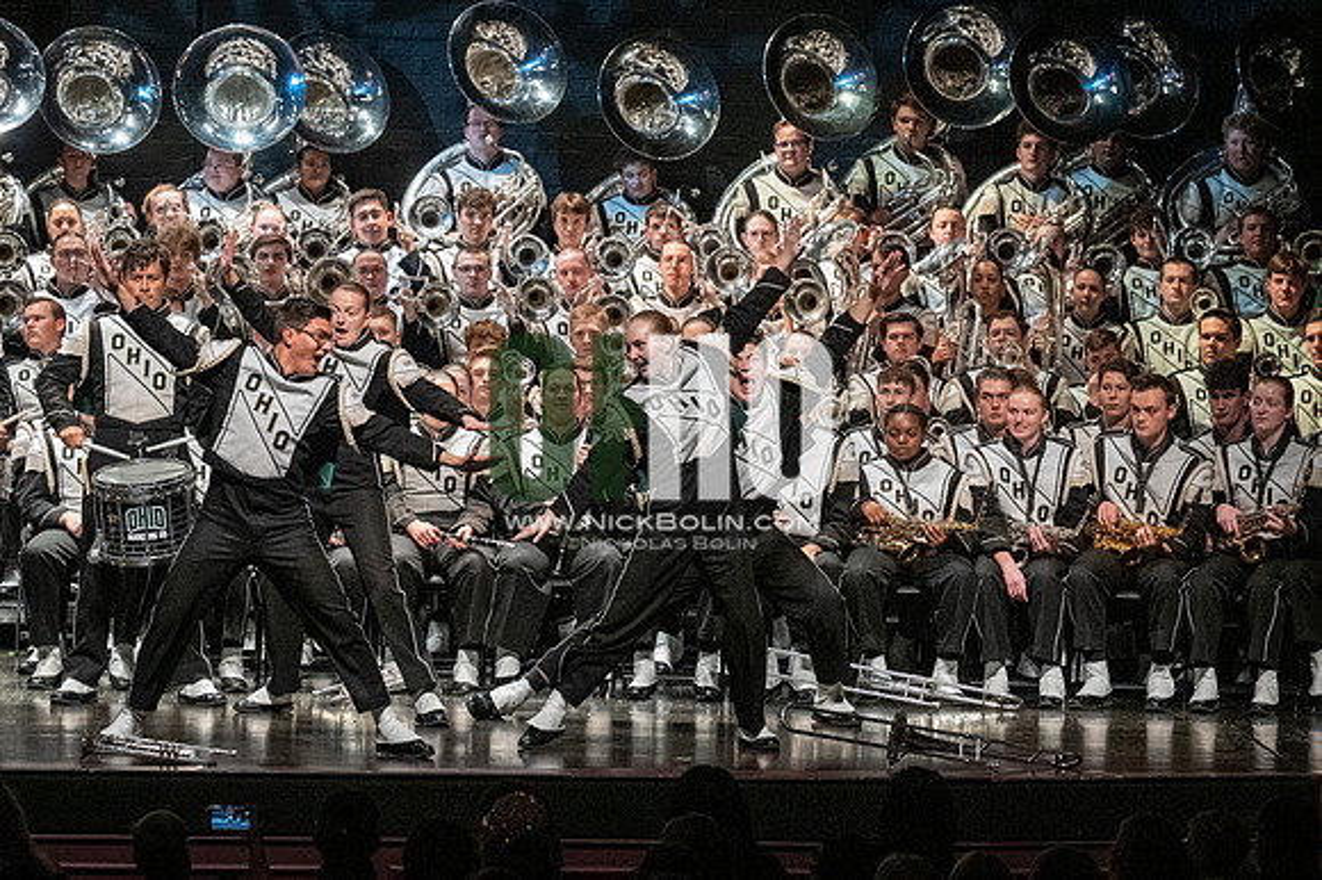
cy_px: 440
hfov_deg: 11.0
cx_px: 661
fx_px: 6863
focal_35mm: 187
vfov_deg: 7.3
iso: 4000
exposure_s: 1/500
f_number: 4
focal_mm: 125
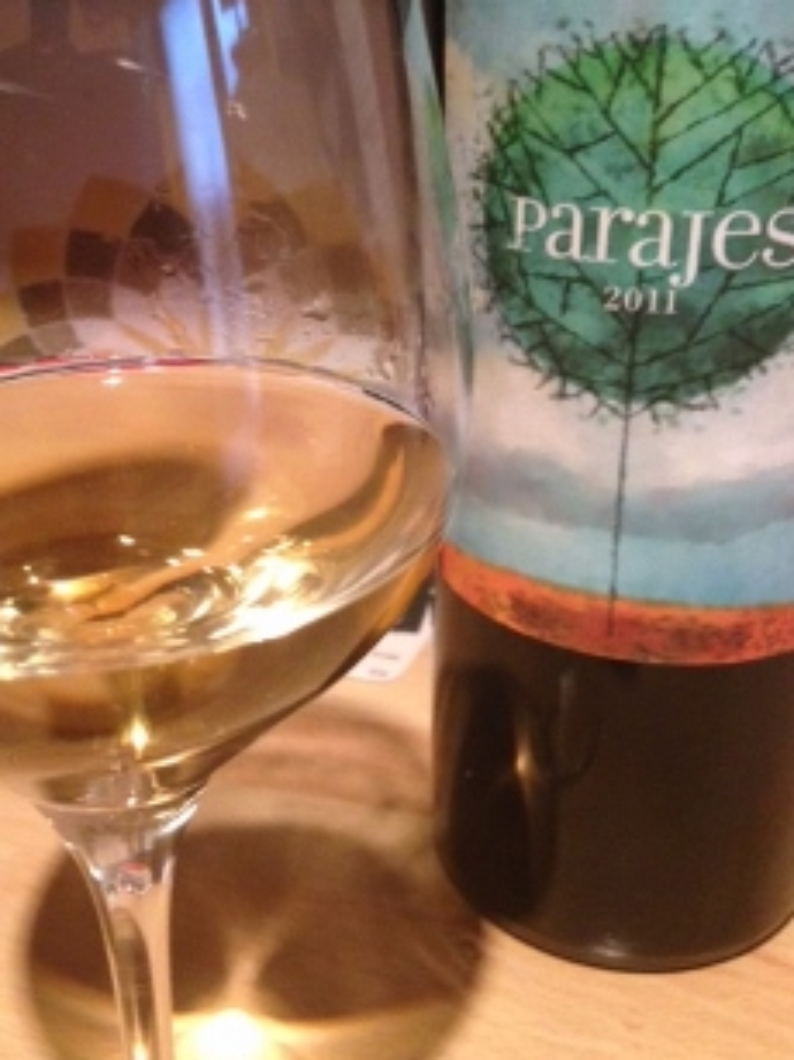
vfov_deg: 43.7
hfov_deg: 33.4
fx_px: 1316
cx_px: 297
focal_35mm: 43
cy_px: 442
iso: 320
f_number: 2.4
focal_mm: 4.12
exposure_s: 1/20
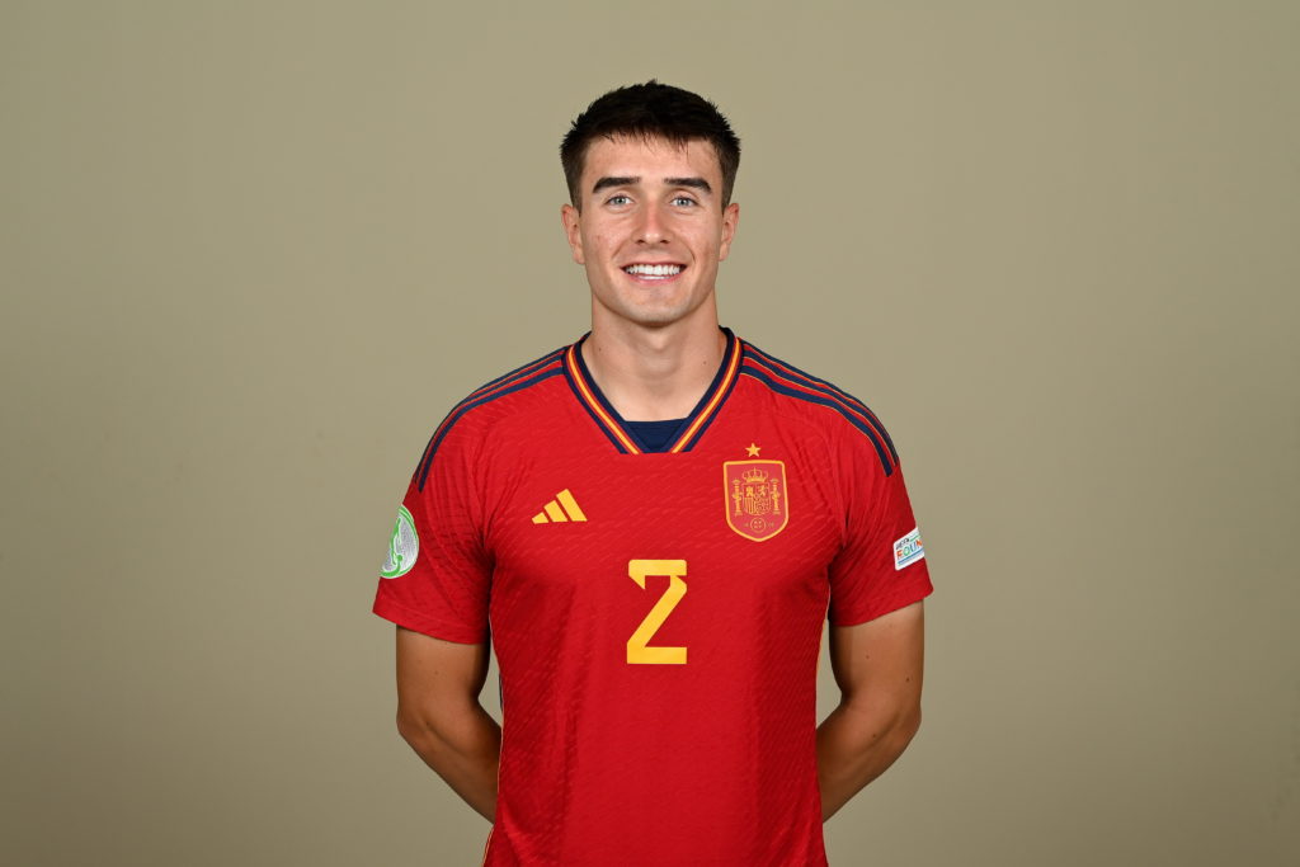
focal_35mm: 82
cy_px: 434
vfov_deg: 16.7
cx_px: 650
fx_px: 2961
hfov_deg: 24.8
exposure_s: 1/250
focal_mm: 82
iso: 160
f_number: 8
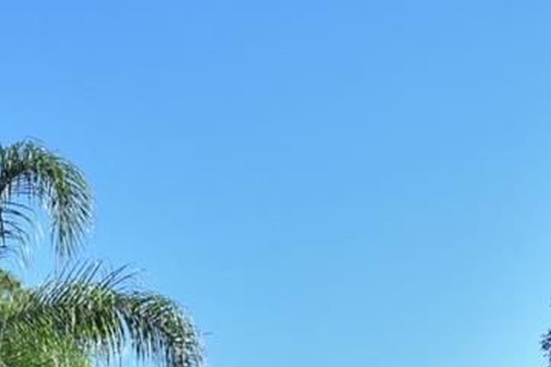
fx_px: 1637
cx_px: 84
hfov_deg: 18.9
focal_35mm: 107
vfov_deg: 11.3
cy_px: 794
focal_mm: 16
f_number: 11
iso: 400
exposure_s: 1/400
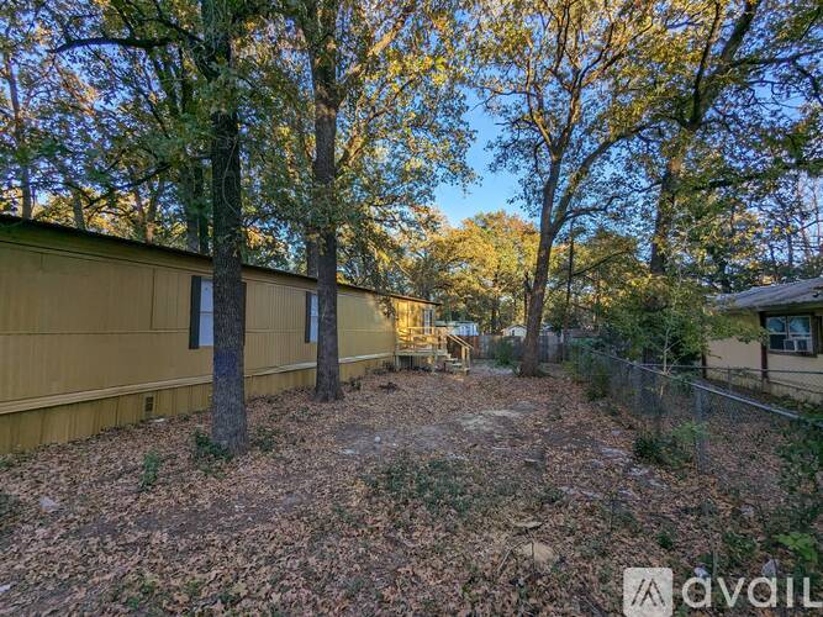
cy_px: 308
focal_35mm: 16
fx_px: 380
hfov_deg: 94.5
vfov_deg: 78.1
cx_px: 412
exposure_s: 1/373
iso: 41
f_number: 2.2
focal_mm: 2.35
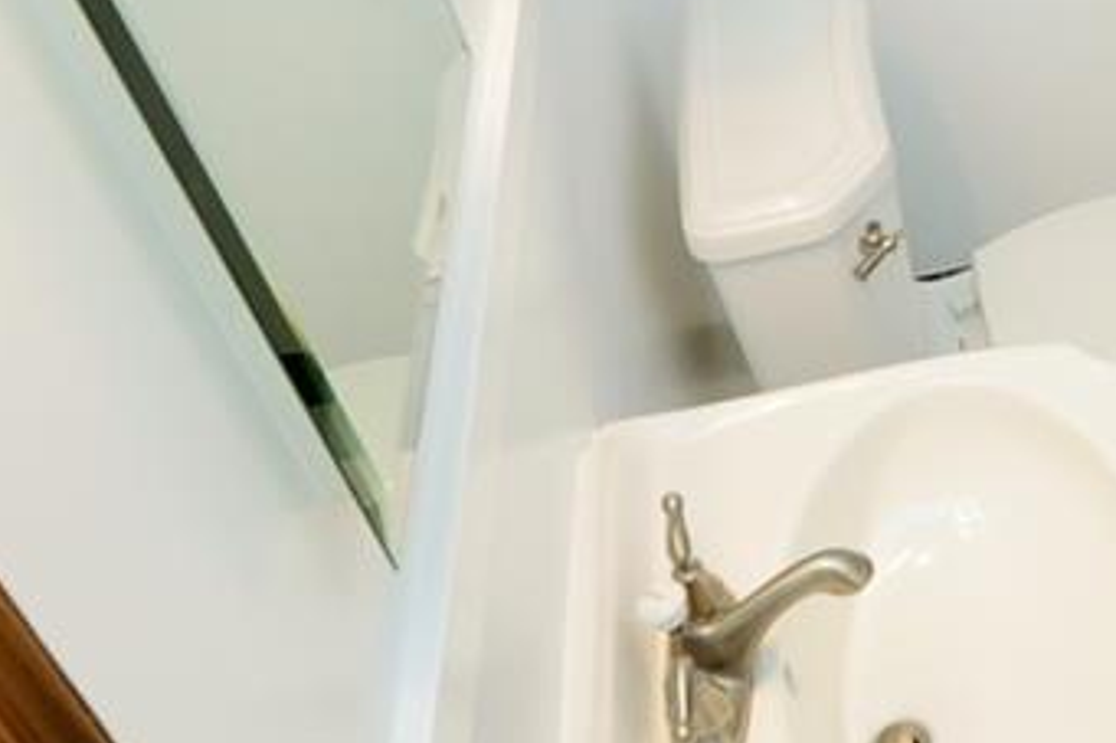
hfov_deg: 34.0
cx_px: 1090
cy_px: 137
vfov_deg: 24.6
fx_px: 1673
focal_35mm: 54
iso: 320
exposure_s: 1/125
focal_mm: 12
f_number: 5.6
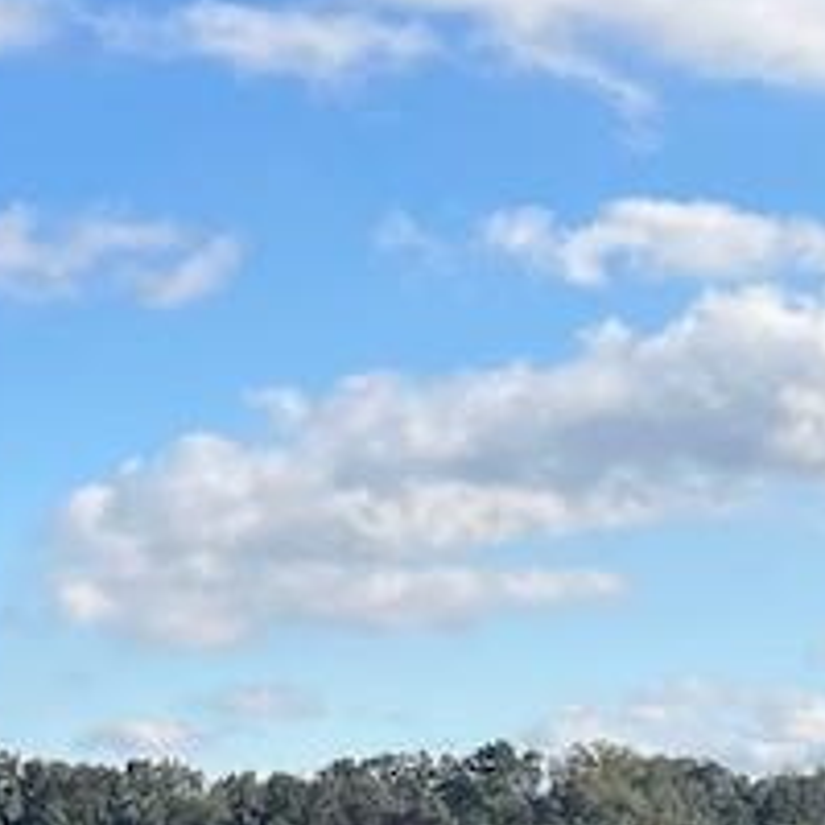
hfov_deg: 11.5
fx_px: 3964
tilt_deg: -3.2
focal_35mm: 147
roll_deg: +1.7
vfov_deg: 11.7
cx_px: -326
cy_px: 969
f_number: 1.5
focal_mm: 5.7
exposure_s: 1/4630
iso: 50
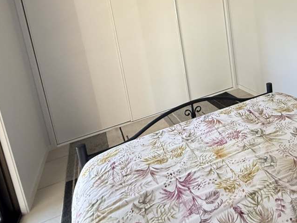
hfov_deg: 60.0
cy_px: 40
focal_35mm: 28
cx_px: 223
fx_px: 240
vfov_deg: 46.7
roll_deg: +7.4
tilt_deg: -8.7
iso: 400
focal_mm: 2.22
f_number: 2.2
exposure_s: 1/60
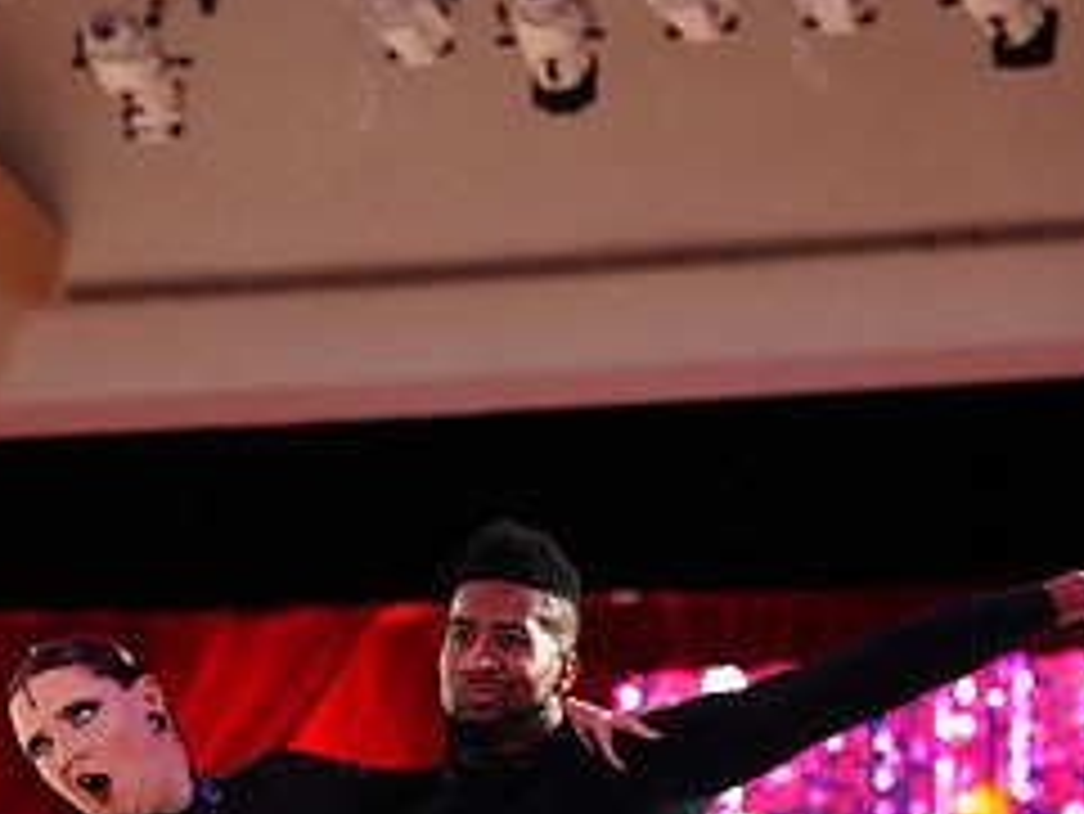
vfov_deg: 7.7
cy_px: 1075
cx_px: 439
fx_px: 5953
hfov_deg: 10.4
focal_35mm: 190
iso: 5000
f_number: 3.2
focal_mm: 82
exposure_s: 1/500
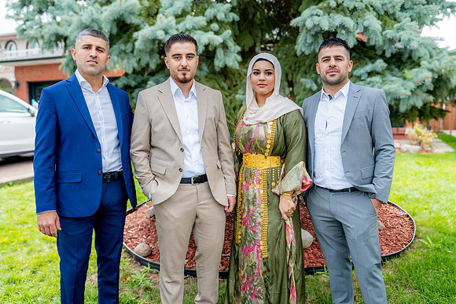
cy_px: 152
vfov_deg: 43.6
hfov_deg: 61.9
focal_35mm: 30
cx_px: 228
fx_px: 380
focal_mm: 30
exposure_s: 1/200
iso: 320
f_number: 7.1
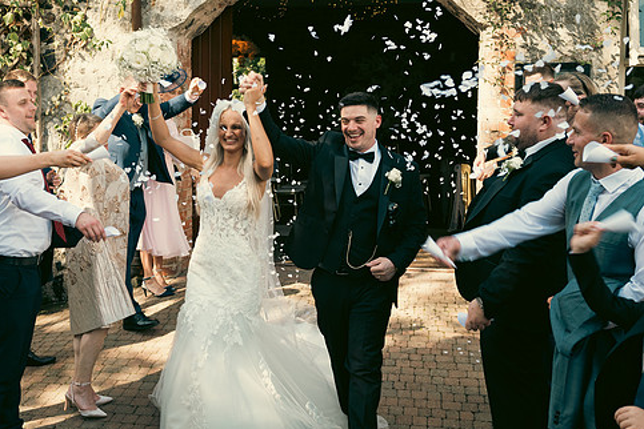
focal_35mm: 42
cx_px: 288
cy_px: 183
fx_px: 751
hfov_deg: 46.3
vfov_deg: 31.8
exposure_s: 1/250
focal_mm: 35
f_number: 5
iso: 200
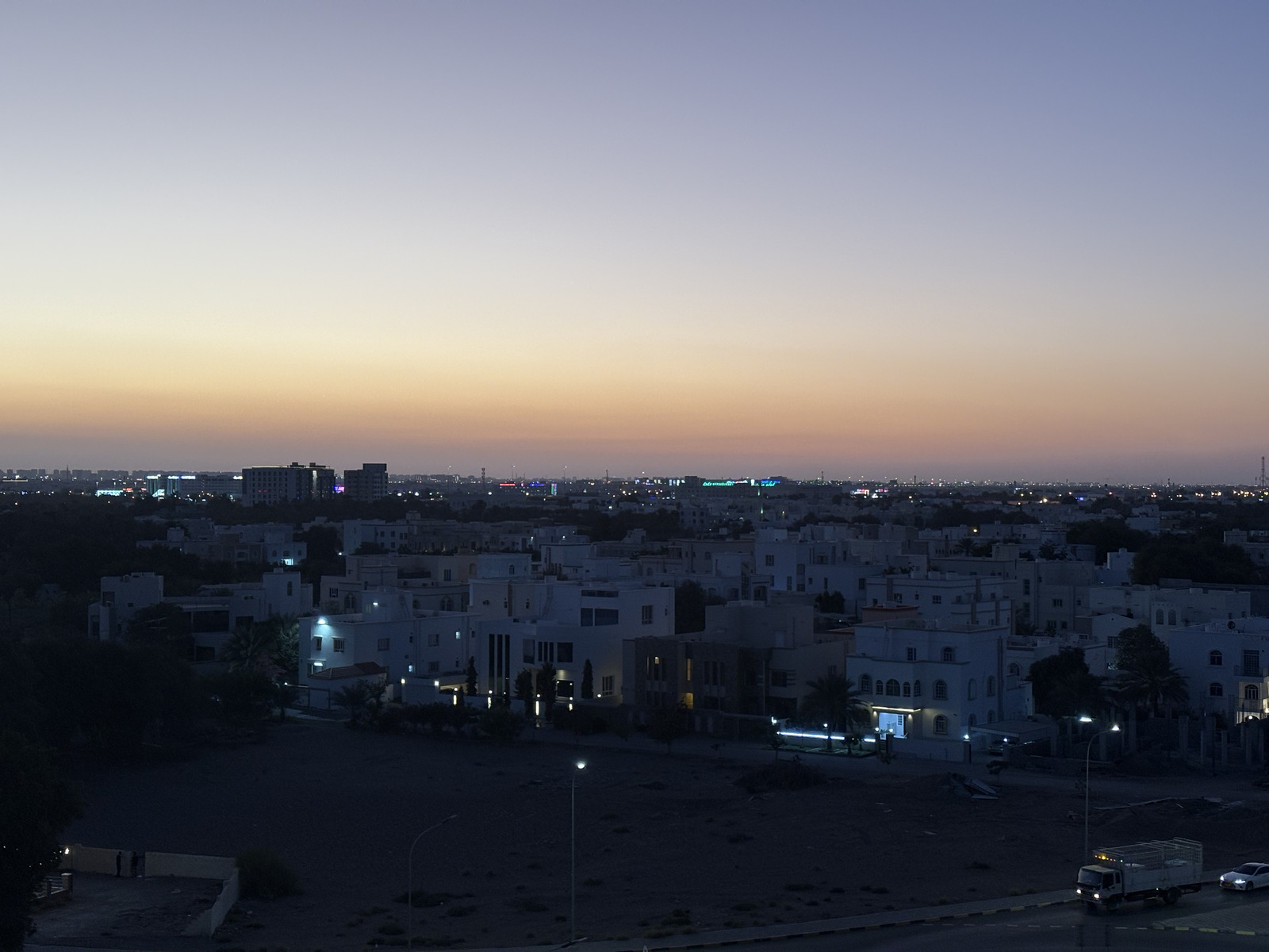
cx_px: 634
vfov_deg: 28.0
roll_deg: +0.3
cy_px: 476
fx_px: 1906
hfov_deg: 36.8
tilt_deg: +0.8
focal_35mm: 52
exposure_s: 1/89
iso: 50
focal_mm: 5.96
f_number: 1.6
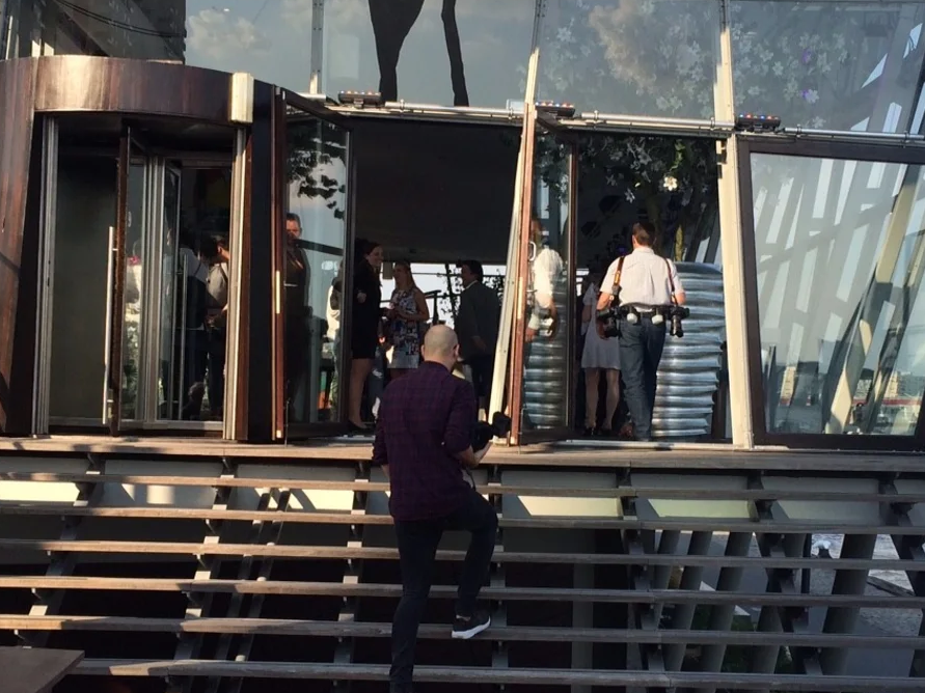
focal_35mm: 56
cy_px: 373
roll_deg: -0.8
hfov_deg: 34.4
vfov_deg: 26.1
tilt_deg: +1.2
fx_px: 1496
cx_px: 470
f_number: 2.2
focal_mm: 4.15
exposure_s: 1/954
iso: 32
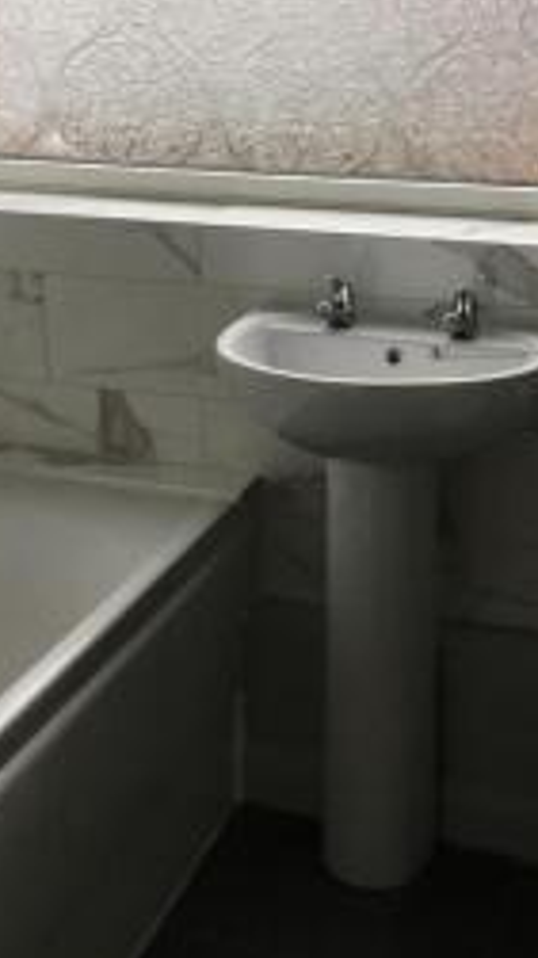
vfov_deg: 37.1
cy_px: 254
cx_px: 294
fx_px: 1396
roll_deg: +0.5
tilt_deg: -10.7
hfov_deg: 21.8
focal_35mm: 55
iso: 25
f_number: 2.2
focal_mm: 4.15
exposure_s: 1/101
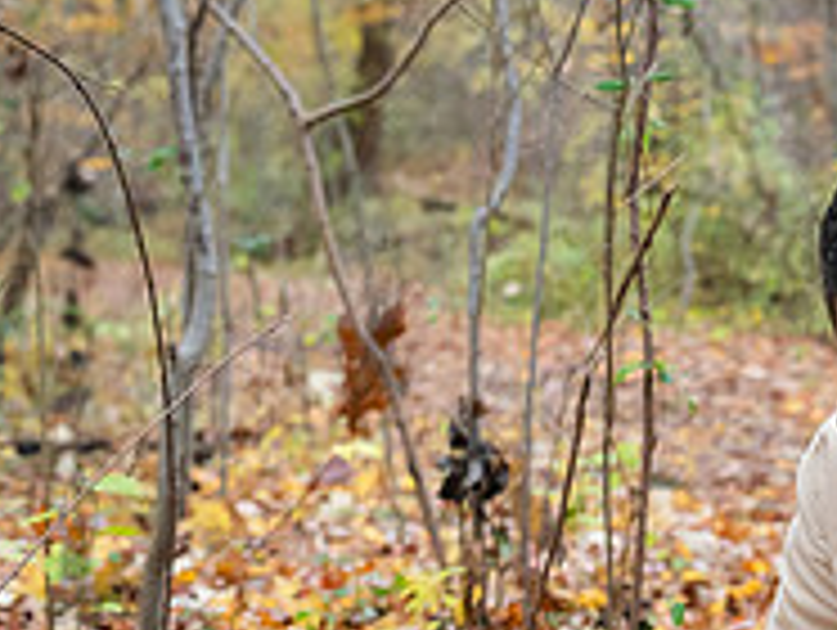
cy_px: 500
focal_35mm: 119
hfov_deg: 16.0
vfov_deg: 12.4
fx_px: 2881
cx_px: 973
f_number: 4
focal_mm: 35
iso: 4000
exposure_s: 1/200
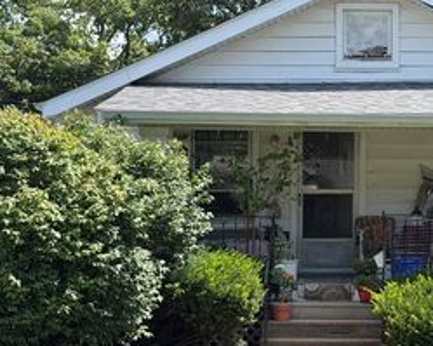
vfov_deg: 16.4
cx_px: 367
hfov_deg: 20.1
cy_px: 175
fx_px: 1204
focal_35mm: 94
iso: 100
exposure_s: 1/2494
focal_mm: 6.76
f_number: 1.78
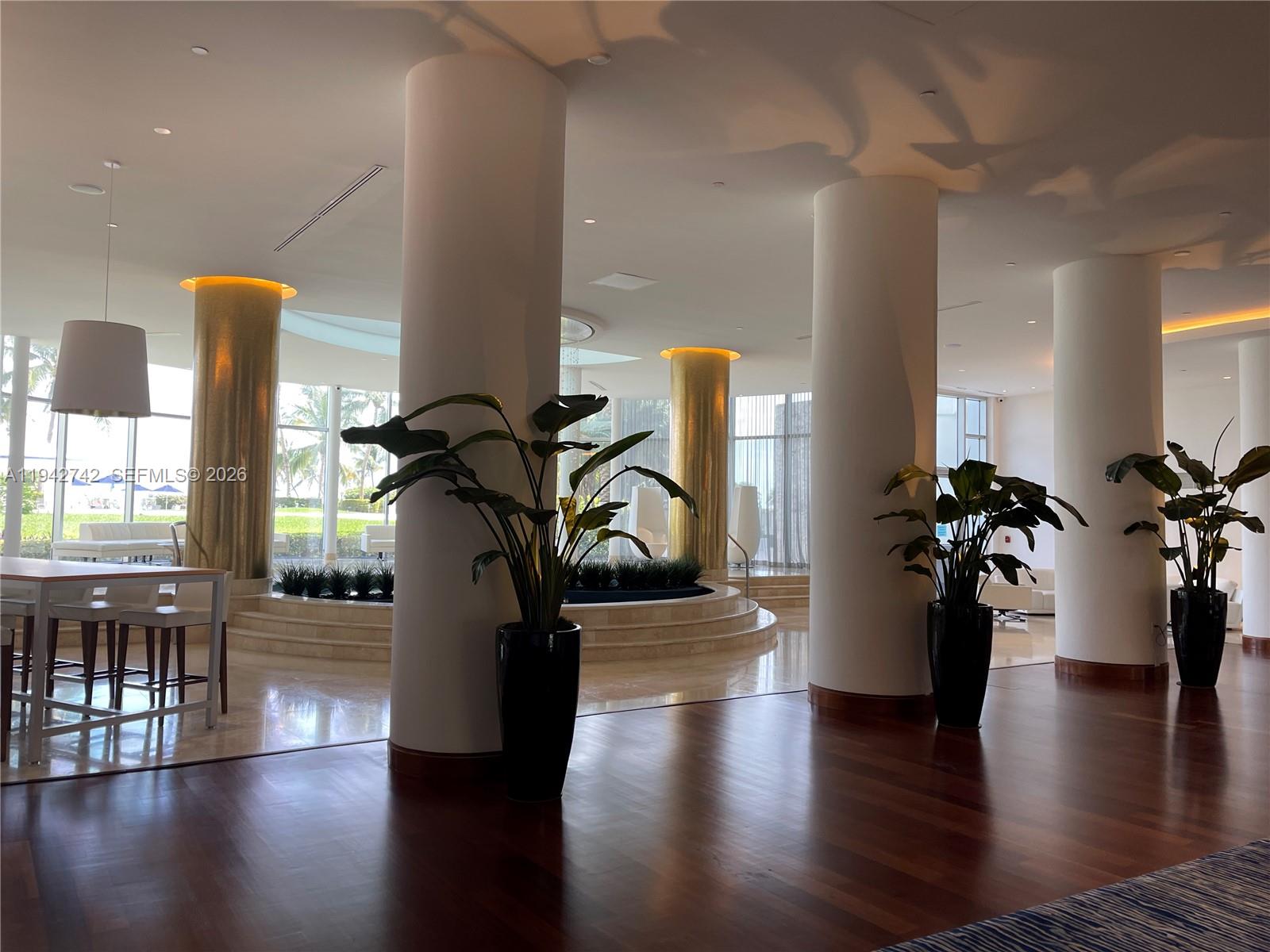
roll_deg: -1.6
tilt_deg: +3.1
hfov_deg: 67.3
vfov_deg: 53.1
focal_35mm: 26
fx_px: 954
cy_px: 476
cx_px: 635
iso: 80
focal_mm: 5.1
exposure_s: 1/120
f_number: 1.6
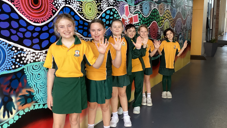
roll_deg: +1.5
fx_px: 205
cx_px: 114
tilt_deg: -9.7
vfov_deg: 34.6
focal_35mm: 34
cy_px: 53
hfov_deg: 58.0
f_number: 2.4
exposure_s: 1/50
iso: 125
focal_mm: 3.3
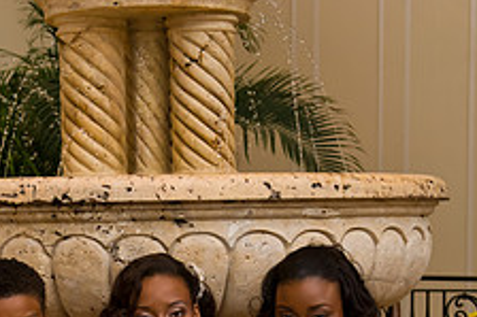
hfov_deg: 17.9
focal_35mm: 114
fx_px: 1509
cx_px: 158
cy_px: 404
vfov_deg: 11.7
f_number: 4
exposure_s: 1/50
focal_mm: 44
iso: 1600
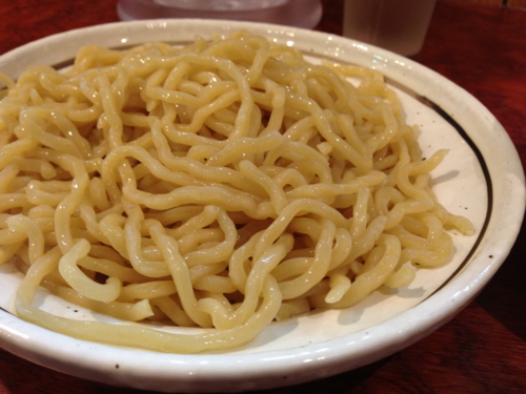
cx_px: 263
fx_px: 501
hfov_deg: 55.4
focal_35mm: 33
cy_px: 197
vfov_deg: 42.9
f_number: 2.4
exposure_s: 1/20
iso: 100
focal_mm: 4.13
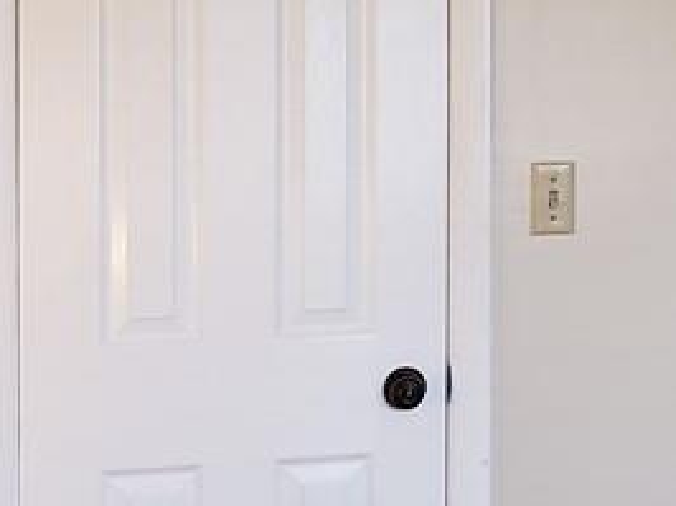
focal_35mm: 100
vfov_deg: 14.6
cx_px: 874
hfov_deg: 18.3
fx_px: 1951
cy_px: 19
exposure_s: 1/60
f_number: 2.4
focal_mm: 4.3
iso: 250
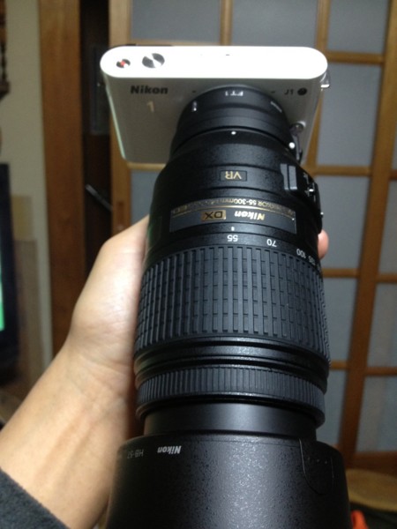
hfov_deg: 40.7
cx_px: 198
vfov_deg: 52.6
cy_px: 264
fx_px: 535
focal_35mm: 35
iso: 200
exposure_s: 1/20
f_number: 2.4
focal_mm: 4.28
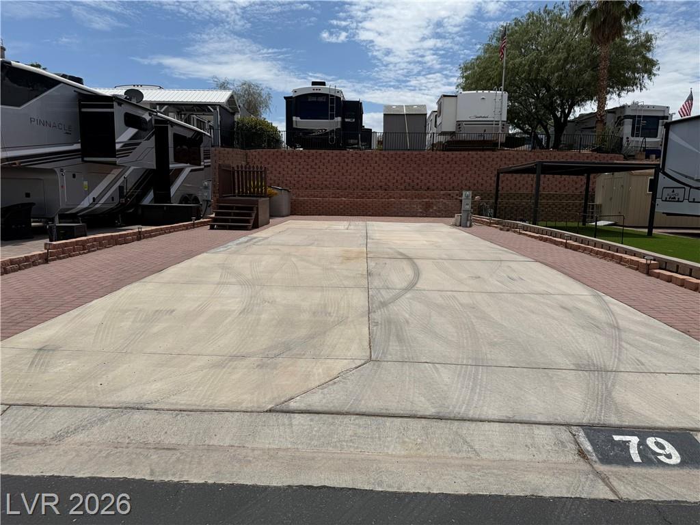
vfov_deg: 56.8
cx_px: 350
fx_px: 485
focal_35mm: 24
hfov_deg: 71.6
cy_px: 262
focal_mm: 6.76
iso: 80
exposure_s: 1/10309
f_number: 1.78
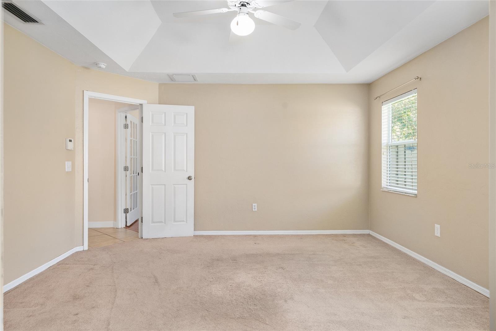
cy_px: 166
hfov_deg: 80.7
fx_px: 292
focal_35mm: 21
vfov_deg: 59.0
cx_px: 248
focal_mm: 21.2
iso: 1600
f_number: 7.1
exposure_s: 1/30
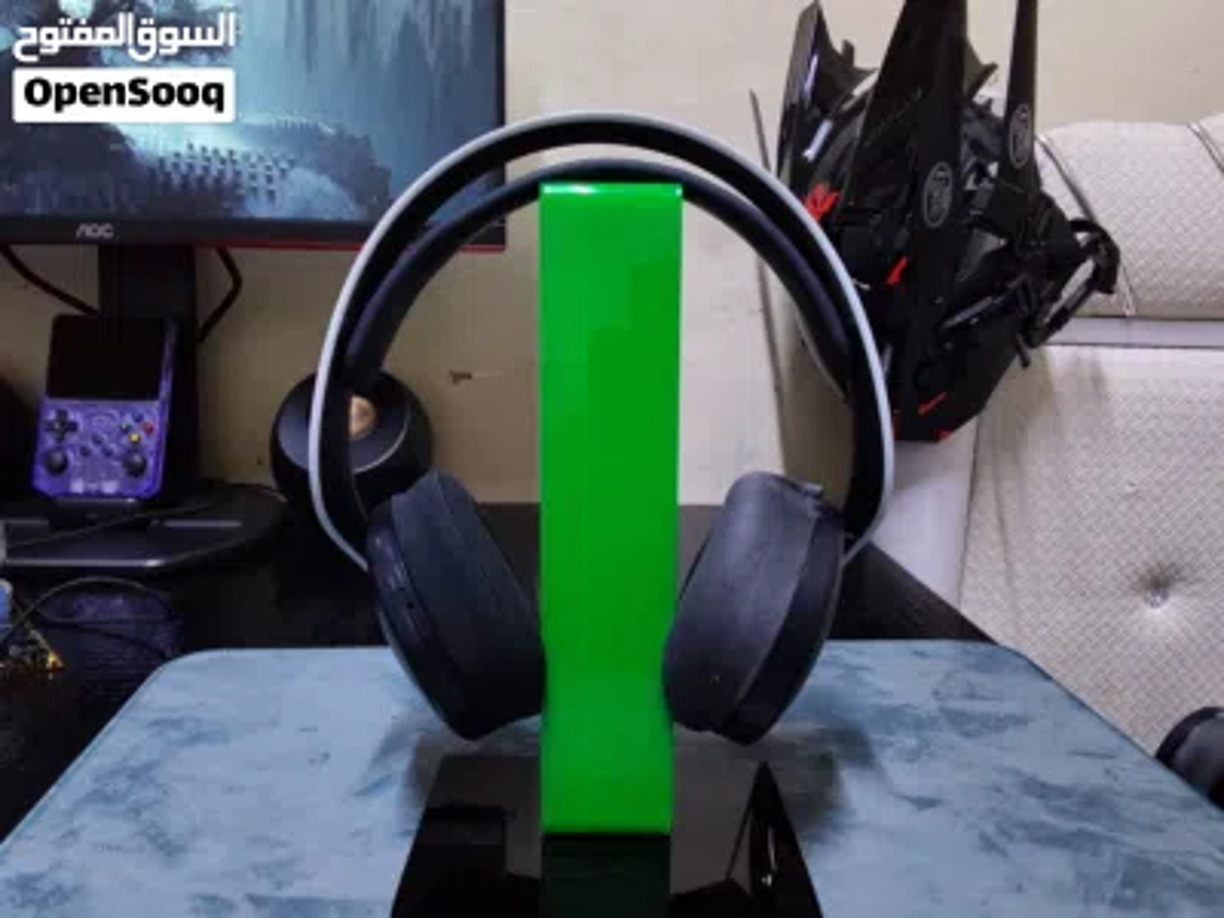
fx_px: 1025
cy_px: 459
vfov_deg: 48.2
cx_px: 612
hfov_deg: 61.7
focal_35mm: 29
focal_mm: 2.78
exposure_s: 1/33.3
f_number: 2
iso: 200
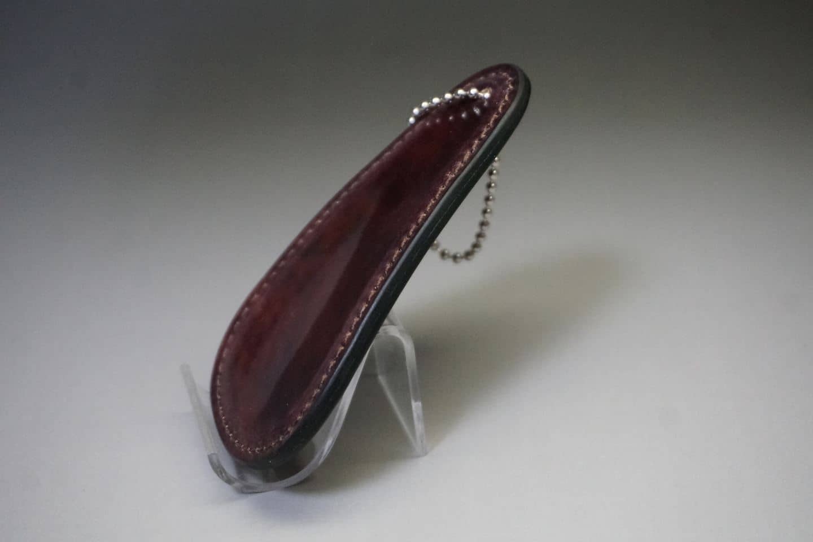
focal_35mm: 63
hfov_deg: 31.9
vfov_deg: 21.6
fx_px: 1423
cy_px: 271
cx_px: 406
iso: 3200
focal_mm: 42
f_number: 5.6
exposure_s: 1/125
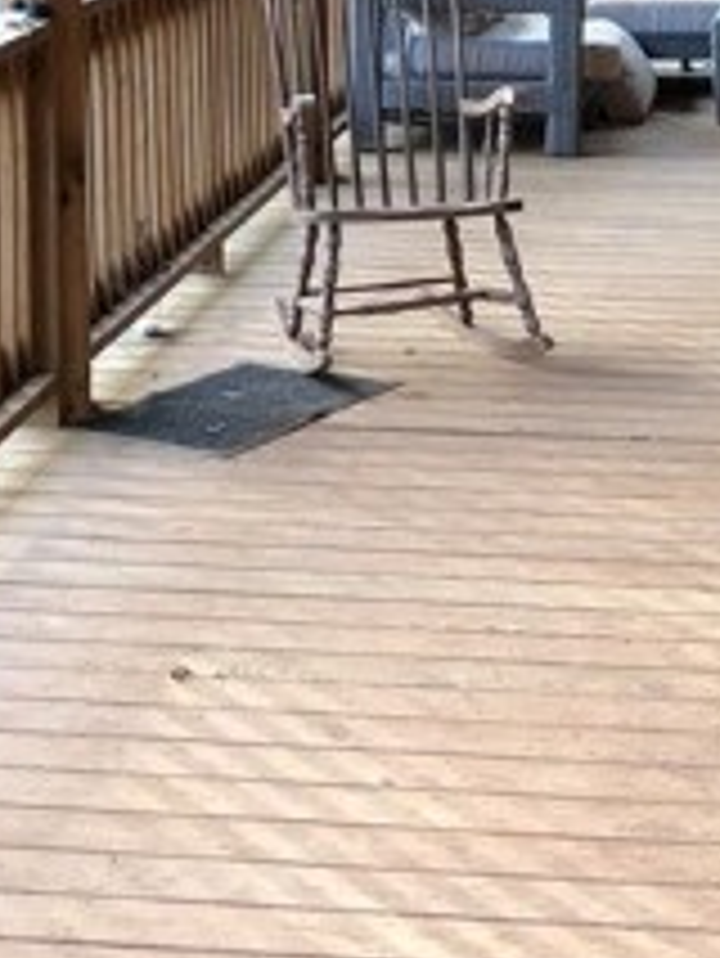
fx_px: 2798
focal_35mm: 101
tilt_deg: -6.8
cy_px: 108
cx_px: 374
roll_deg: -0.4
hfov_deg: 14.7
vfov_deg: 19.1
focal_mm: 3.99
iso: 40
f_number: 1.8
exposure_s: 1/24
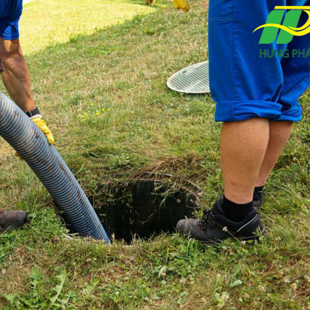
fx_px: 527
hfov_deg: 32.4
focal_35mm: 52
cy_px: 157
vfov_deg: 32.8
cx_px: 91
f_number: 6.3
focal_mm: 40
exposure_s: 1/125
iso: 100
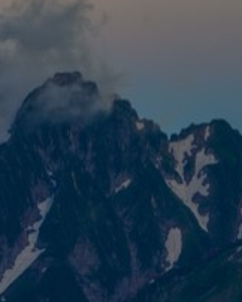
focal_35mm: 668
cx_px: 18
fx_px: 5971
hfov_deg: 2.3
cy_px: 123
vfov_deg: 2.9
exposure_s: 1/50
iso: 200
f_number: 8
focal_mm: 300
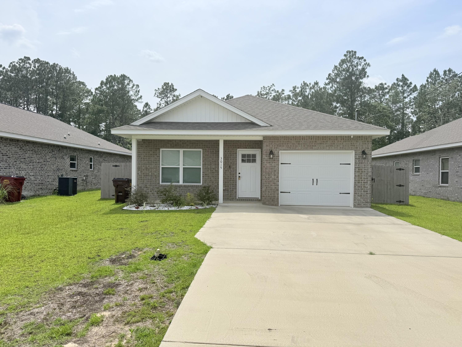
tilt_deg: +0.1
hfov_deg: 71.6
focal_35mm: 24
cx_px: 231
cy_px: 174
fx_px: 320
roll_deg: -0.1
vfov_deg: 56.8
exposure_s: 1/9091
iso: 80
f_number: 1.78
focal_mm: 6.76
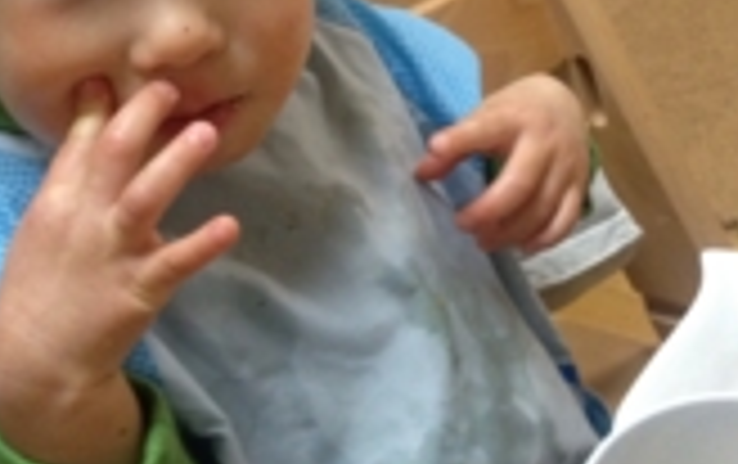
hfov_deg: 26.0
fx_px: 1591
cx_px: 459
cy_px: -47
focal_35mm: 79
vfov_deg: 16.1
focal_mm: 4.28
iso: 320
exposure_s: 1/20
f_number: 2.4
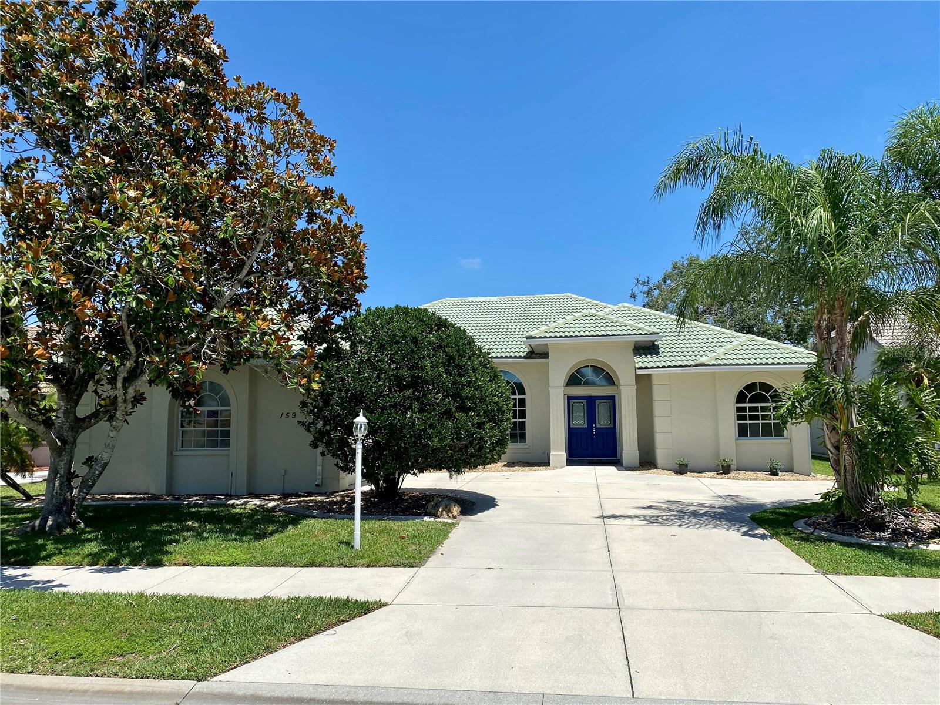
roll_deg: +0.6
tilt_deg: +4.8
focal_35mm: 26
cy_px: 352
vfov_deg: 53.1
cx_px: 470
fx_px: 706
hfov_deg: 67.3
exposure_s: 1/3205
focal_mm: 4.25
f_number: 1.8
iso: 32
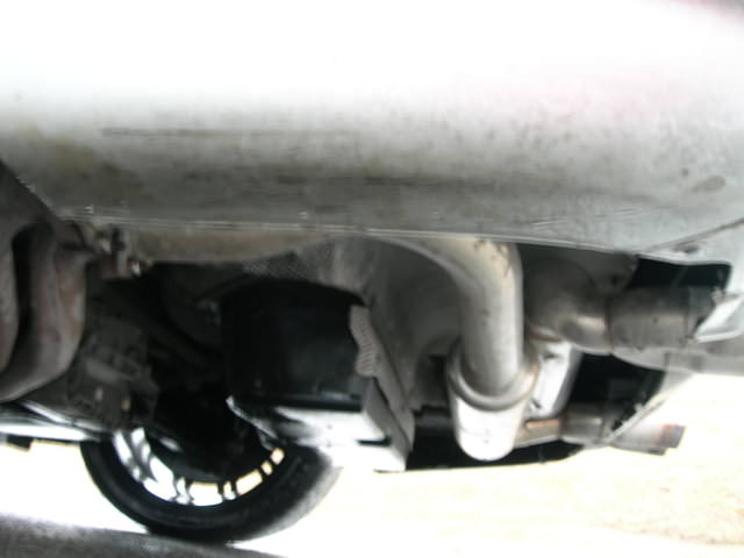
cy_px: 279
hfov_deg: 49.0
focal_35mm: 38
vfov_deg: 37.7
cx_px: 372
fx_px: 817
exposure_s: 1/5.6
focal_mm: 7.8
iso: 50
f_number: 2.8
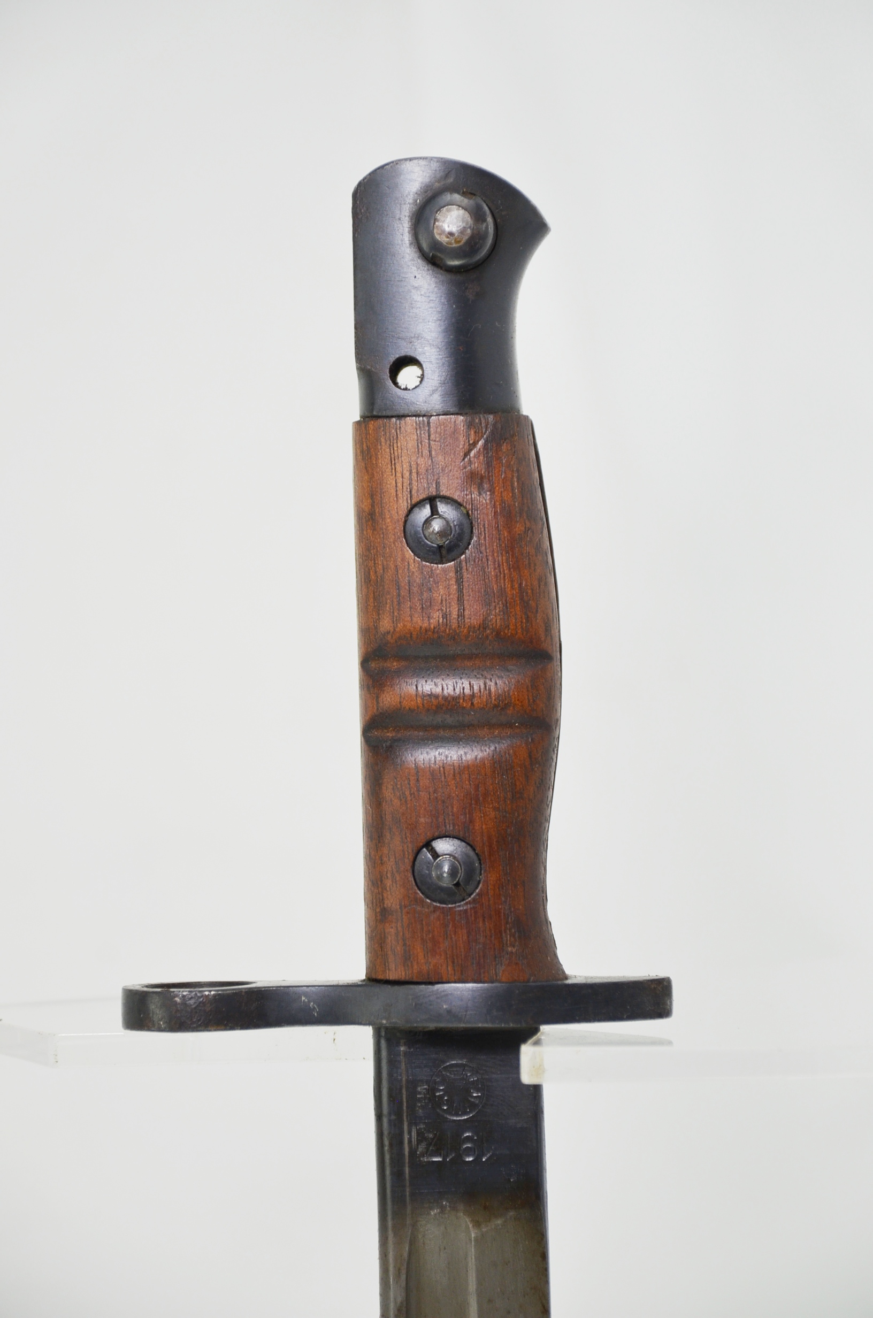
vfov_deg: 14.4
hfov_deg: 9.6
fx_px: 5207
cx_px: 436
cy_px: 659
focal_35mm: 142
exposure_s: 1/250
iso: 400
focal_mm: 95
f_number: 5.6
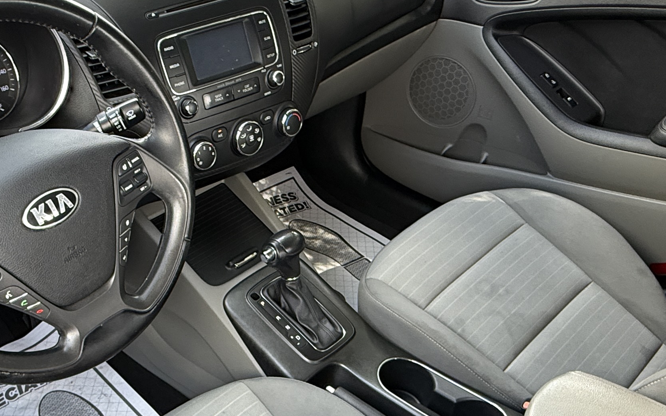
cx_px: 217
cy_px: 338
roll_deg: +2.1
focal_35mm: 36
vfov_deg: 34.2
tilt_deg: -43.3
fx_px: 653
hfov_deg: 52.9
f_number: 2.2
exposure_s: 1/99
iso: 160
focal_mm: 2.22
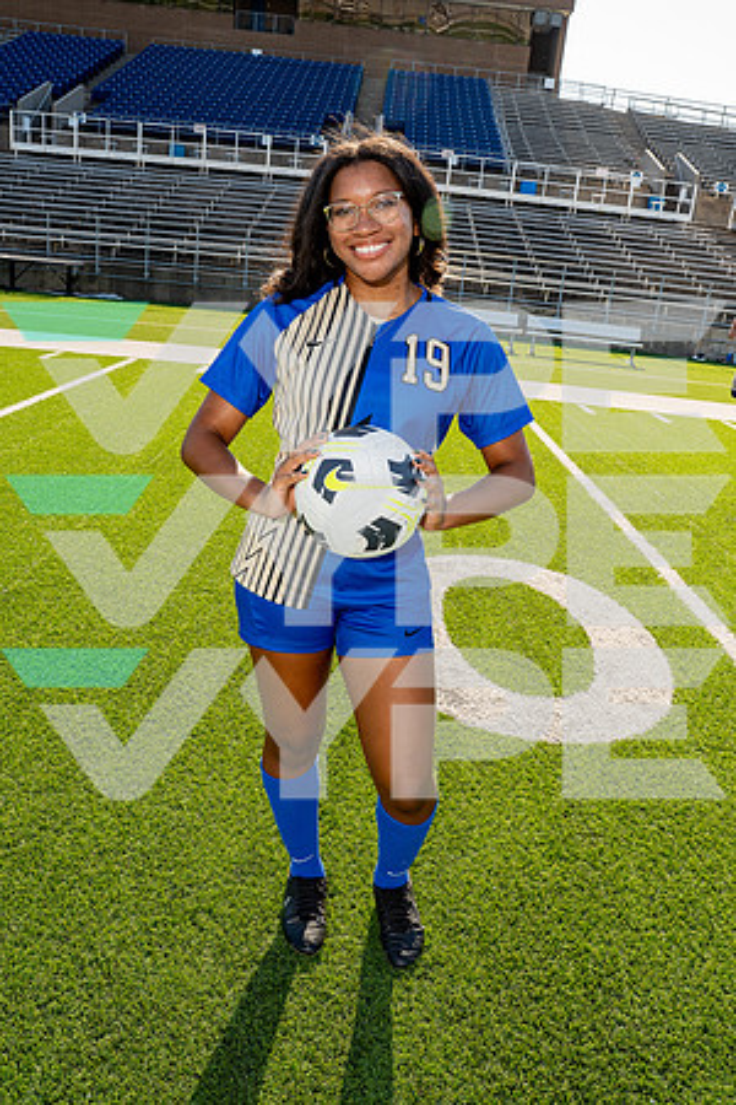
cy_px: 552
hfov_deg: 46.4
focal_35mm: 28
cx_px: 368
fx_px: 859
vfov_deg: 65.5
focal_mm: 28
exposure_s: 1/250
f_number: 10
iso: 320
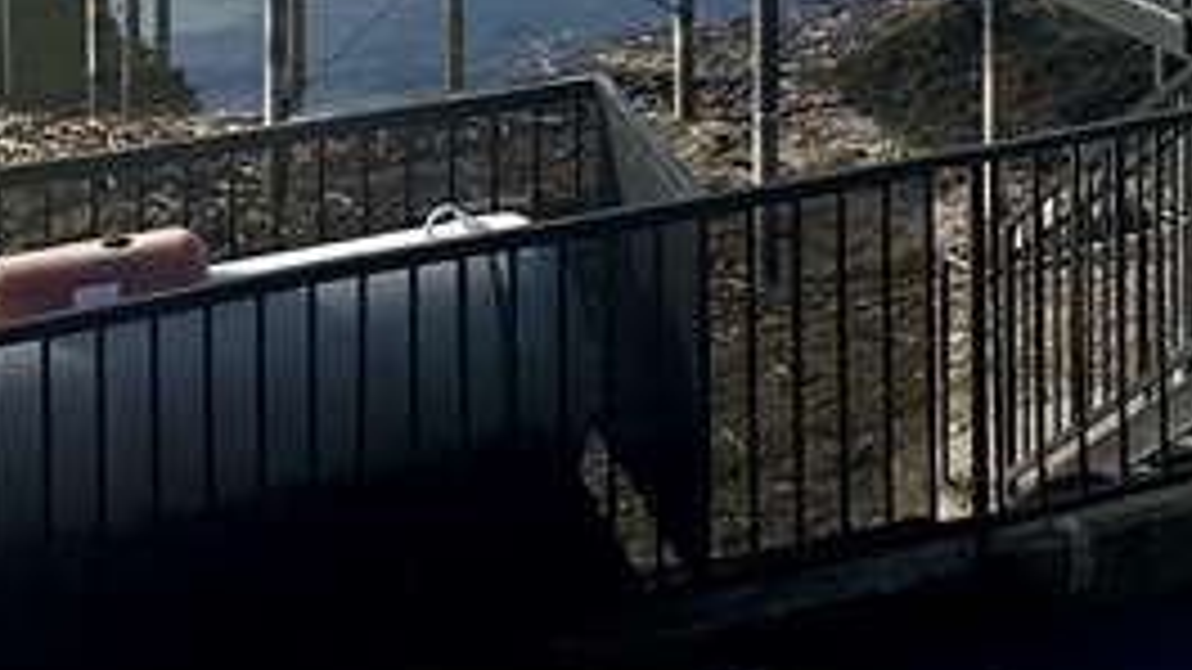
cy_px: -917
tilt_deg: -1.4
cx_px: 1340
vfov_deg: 10.4
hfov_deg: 20.1
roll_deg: -0.9
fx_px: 3192
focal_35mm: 101
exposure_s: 1/5525
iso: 80
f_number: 1.78
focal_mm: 6.86
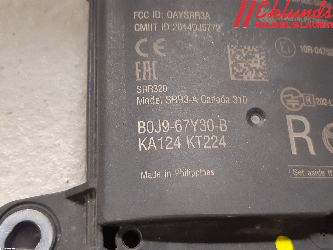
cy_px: 125
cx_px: 166
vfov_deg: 53.1
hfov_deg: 67.3
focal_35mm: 26
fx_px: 250
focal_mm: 3.93
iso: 250
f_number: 1.7
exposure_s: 1/50
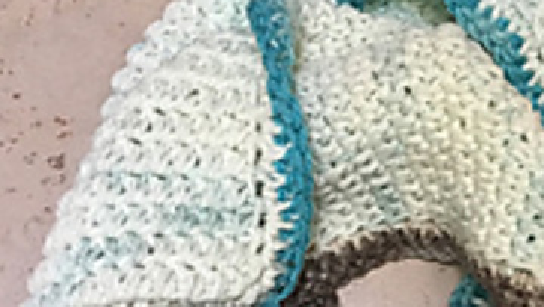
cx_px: 435
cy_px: 283
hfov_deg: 33.8
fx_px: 866
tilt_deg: -79.7
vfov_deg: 19.7
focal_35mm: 60
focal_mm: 3.3
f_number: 2.4
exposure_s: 1/20
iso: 200
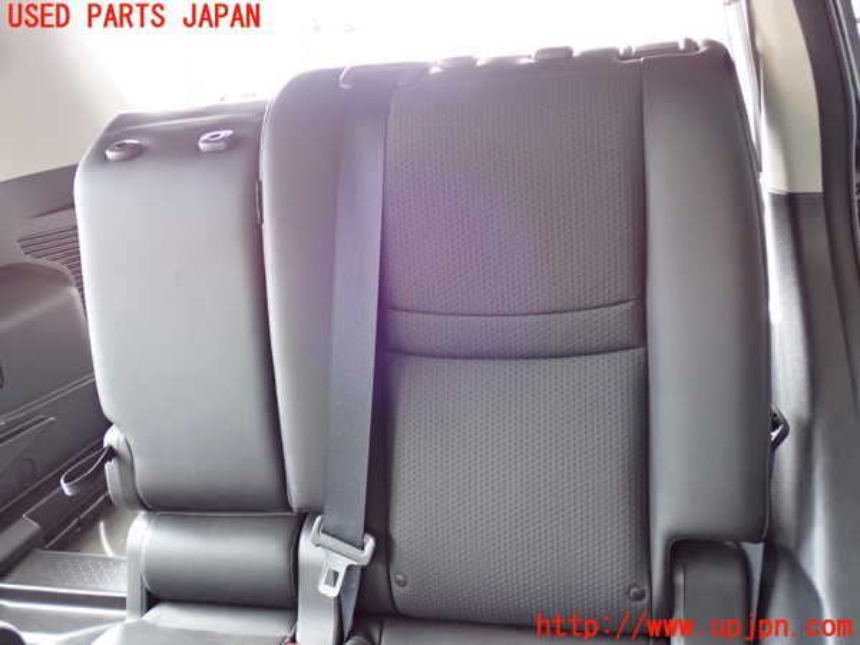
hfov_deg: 51.4
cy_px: 322
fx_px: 894
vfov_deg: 39.7
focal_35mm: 36
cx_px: 430
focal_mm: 6.37
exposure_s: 1/40
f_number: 2.5
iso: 400
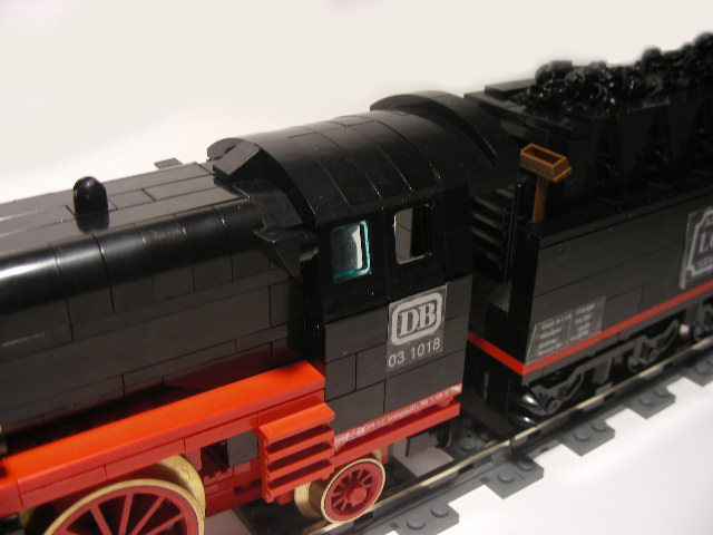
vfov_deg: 37.7
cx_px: 356
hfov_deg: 49.0
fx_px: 783
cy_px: 268
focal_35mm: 38
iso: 50
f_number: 3.5
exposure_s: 1/38.5
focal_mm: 6.3
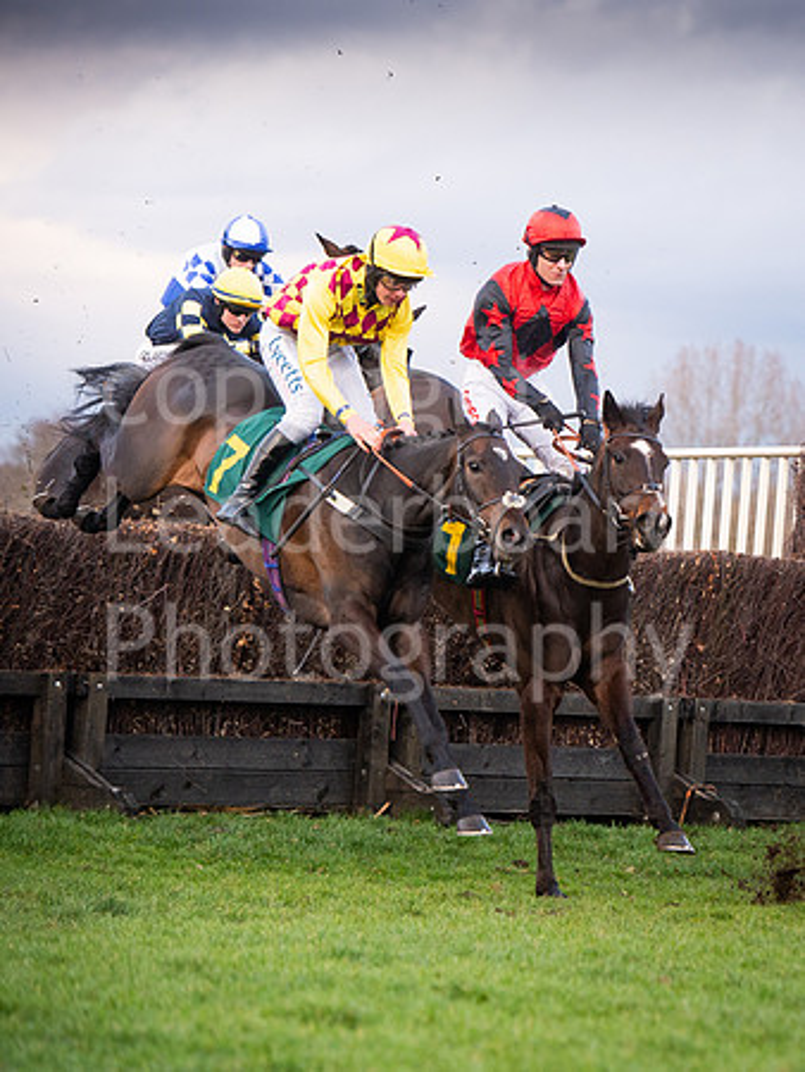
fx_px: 5769
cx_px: 840
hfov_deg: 7.9
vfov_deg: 10.6
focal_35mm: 186
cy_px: 533
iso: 2000
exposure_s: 1/1250
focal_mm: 122
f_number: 4.5
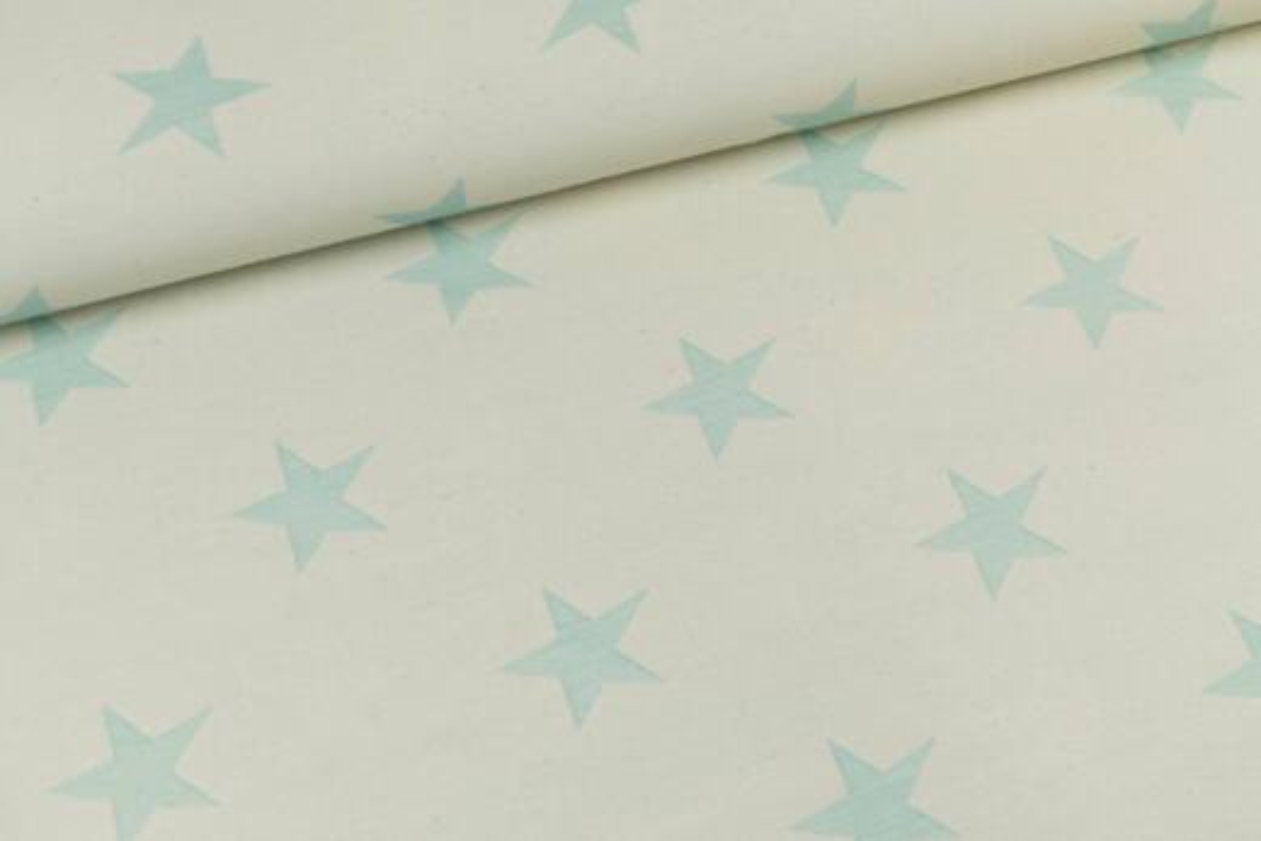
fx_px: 1752
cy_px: 420
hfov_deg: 39.6
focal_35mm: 50
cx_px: 630
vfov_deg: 27.0
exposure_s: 1/100
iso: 125
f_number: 3.3
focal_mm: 18.17
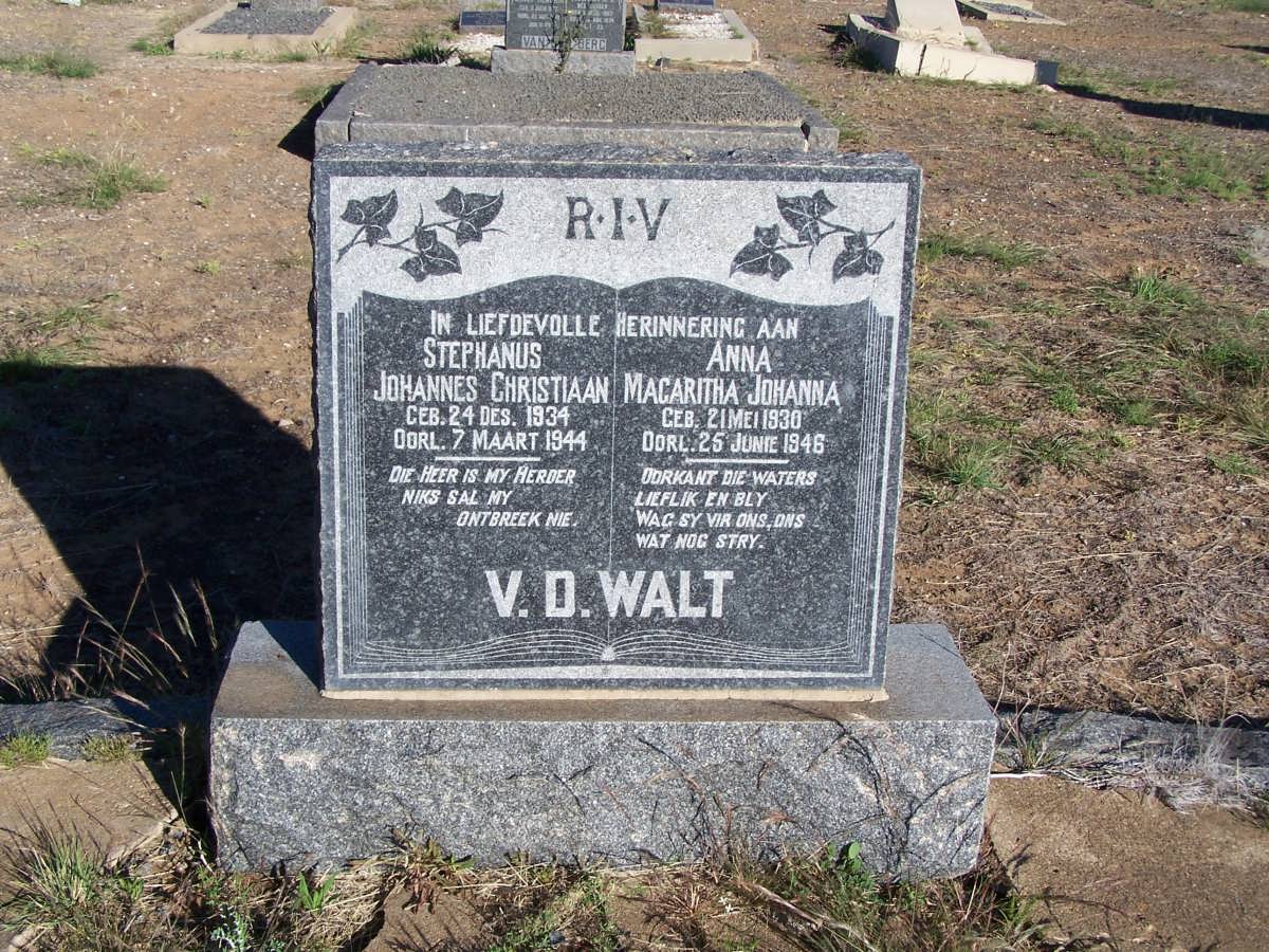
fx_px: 1576
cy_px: 476
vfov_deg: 33.6
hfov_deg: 43.9
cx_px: 634
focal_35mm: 43
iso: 80
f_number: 4
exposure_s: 1/750
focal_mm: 7.1
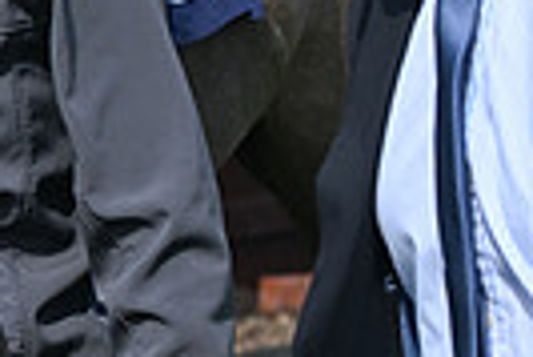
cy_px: -371
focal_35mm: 306
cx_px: -184
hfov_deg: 6.7
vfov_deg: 4.4
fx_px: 4535
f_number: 5.6
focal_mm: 70
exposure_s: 1/2000
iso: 400
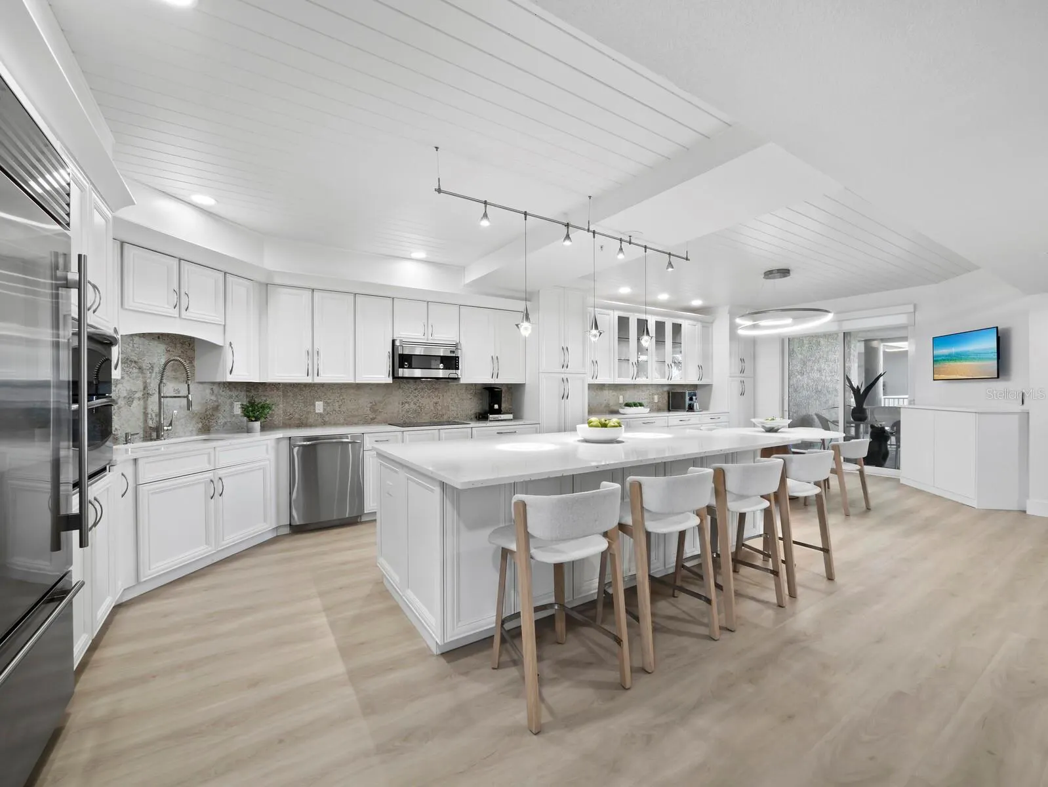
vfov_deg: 85.7
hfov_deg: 102.0
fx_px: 424
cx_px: 524
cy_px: 394
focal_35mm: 14
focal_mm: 7
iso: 400
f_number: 11
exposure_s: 1/2
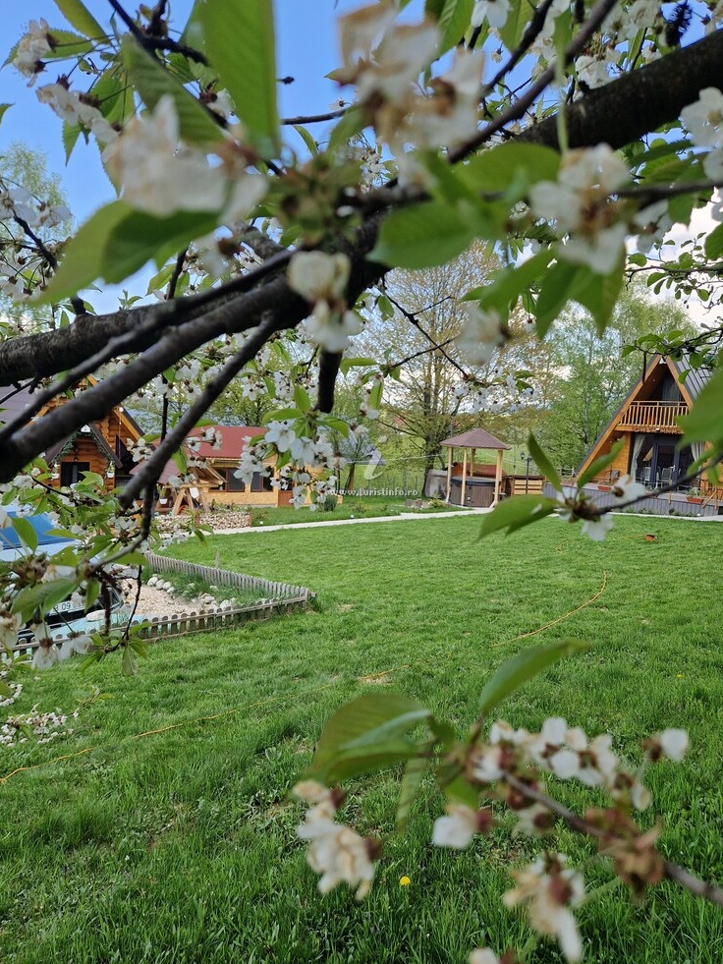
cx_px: 375
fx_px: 668
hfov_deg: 56.8
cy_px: 466
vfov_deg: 71.6
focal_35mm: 24
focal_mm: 5.4
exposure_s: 1/371
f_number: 1.8
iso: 50
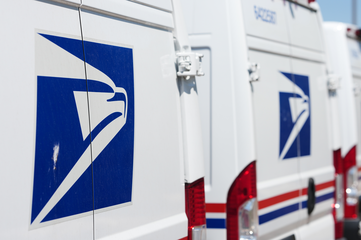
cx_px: 180
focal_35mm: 93
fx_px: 933
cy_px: 120
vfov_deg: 14.7
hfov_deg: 21.9
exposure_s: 1/5000
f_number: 2.8
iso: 200
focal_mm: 62
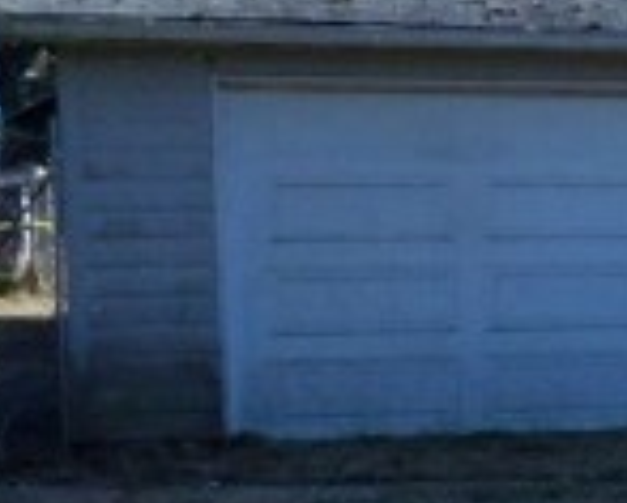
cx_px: 926
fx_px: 1970
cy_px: 448
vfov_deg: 14.4
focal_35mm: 106
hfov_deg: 16.6
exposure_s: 1/800
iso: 125
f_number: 3.3
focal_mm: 4.5
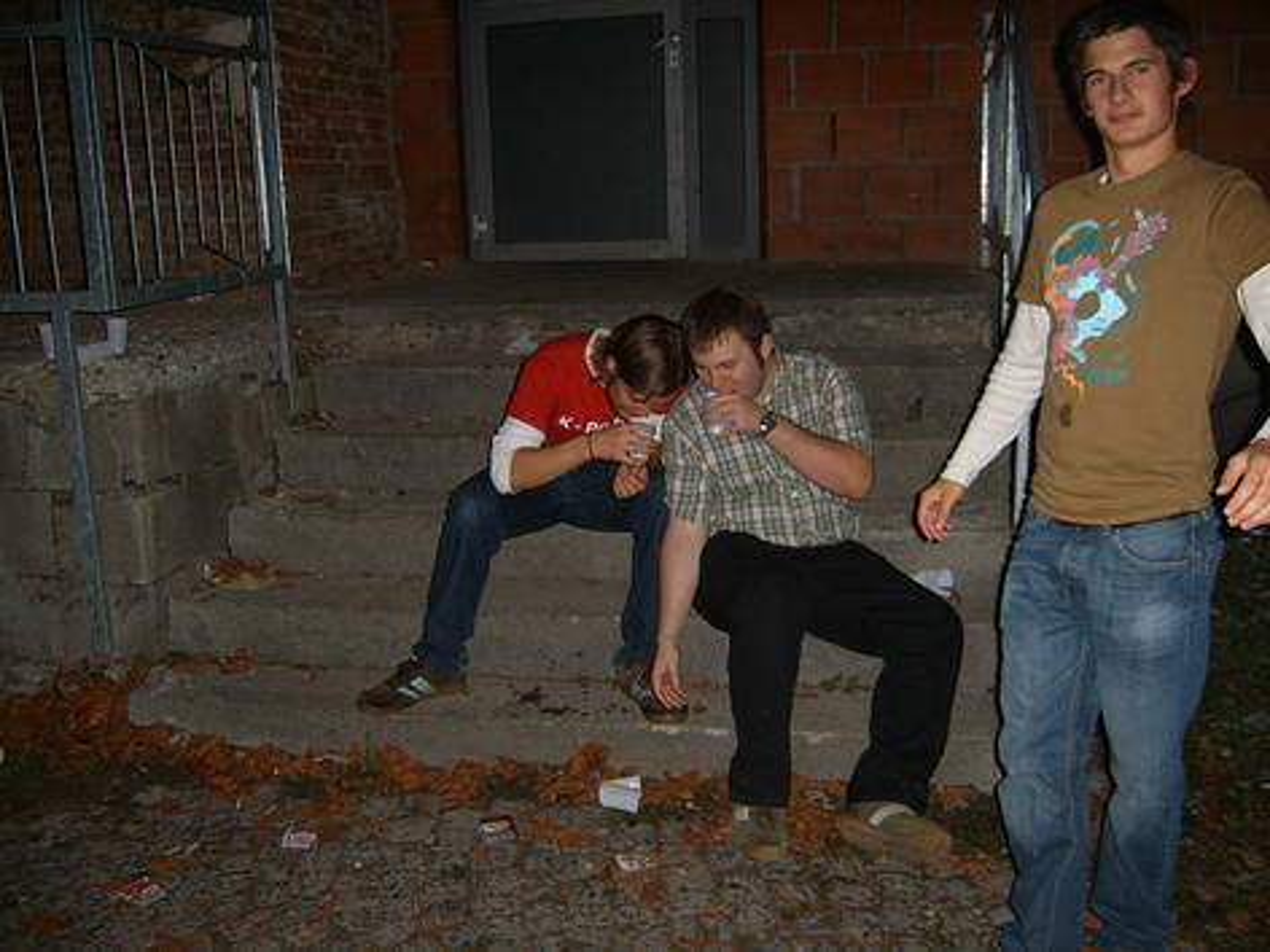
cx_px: 635
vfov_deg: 40.7
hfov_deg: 52.6
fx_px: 1284
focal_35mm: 35
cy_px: 476
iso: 100
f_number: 2.8
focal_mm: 5.8
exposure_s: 1/30
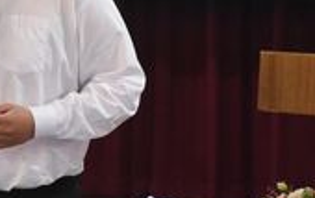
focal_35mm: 305
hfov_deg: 6.9
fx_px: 2624
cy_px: -120
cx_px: 89
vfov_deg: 4.3
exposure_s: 1/100
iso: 11400
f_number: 4
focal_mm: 85
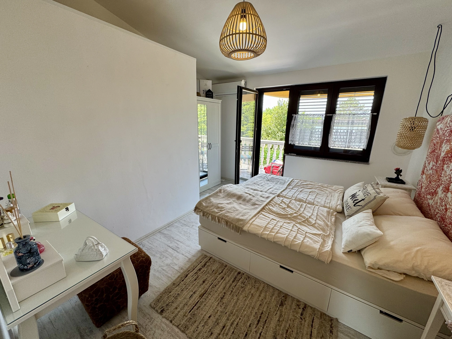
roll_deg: +0.0
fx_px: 183
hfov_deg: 102.1
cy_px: 170
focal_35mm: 14
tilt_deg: -14.4
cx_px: 226
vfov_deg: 85.7
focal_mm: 2.22
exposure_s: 1/100
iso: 50
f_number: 2.2
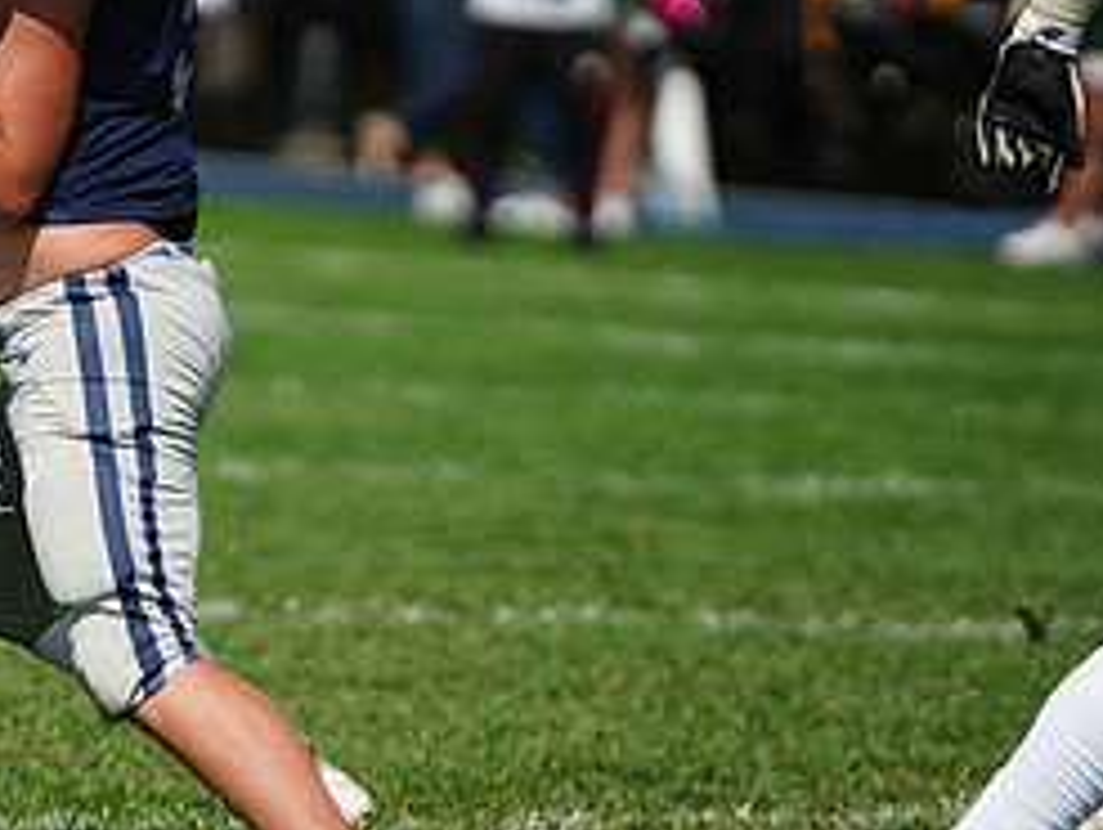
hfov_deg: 2.9
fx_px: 21689
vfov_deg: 2.2
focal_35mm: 680
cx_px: -9
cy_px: 343
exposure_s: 1/8000
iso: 400
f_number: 2.8
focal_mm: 300
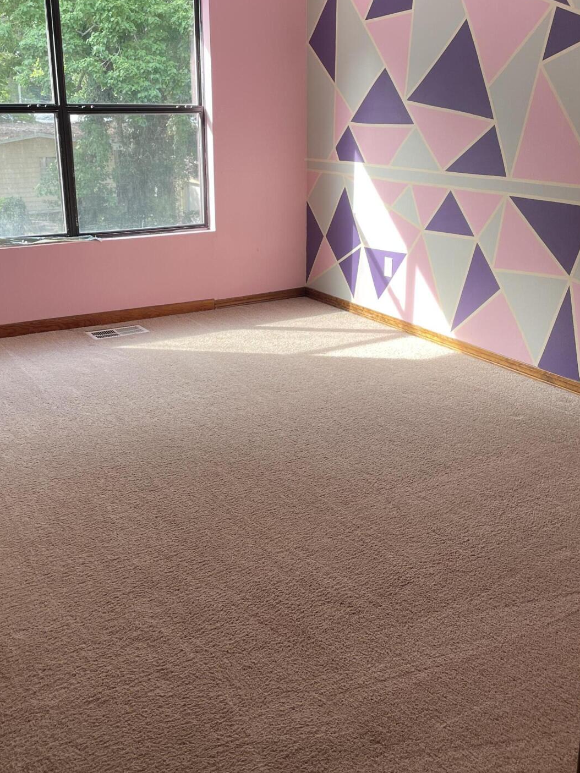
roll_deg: +0.6
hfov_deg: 38.7
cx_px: 295
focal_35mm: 37
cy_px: 325
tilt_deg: -16.5
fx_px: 826
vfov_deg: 49.9
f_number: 1.6
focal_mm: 4.2
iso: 64
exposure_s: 1/121
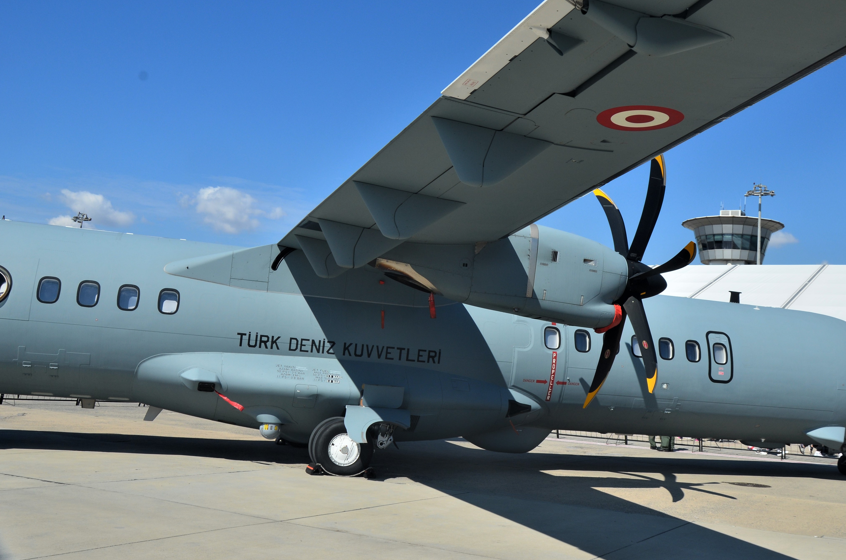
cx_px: 470
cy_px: 250
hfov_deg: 48.5
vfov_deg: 33.2
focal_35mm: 40
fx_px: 938
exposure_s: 1/320
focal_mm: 22
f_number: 10
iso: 200
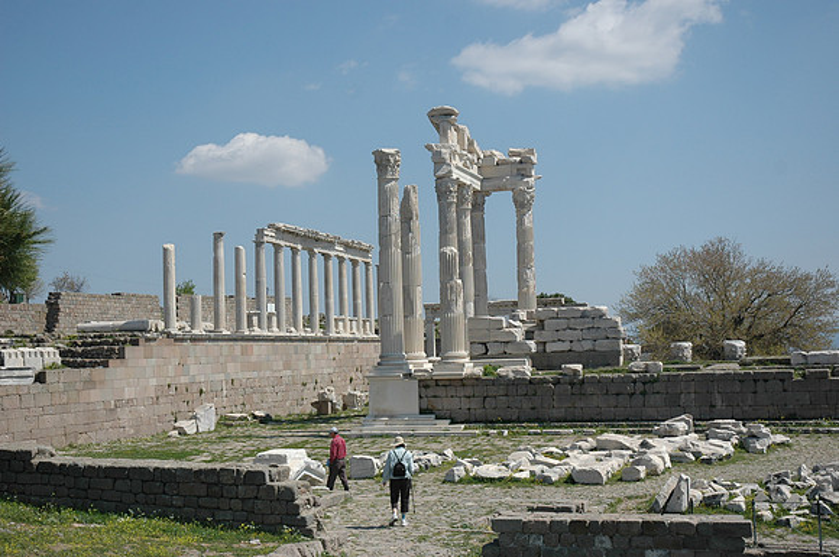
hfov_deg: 37.9
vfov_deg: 25.7
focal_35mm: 52
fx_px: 1222
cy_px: 278
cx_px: 420
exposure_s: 1/1600
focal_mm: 35
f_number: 5
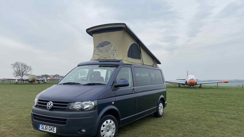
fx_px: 188
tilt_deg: -0.1
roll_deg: +0.4
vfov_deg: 40.0
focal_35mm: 29
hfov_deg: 66.1
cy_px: 81
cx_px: 122
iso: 32
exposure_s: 1/1808
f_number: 1.8
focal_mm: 4.25
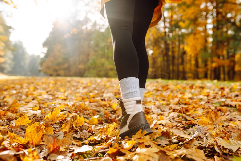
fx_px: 234
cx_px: 120
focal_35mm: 35
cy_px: 80
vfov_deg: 37.9
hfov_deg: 54.4
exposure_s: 1/800
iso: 320
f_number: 2.8
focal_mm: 35
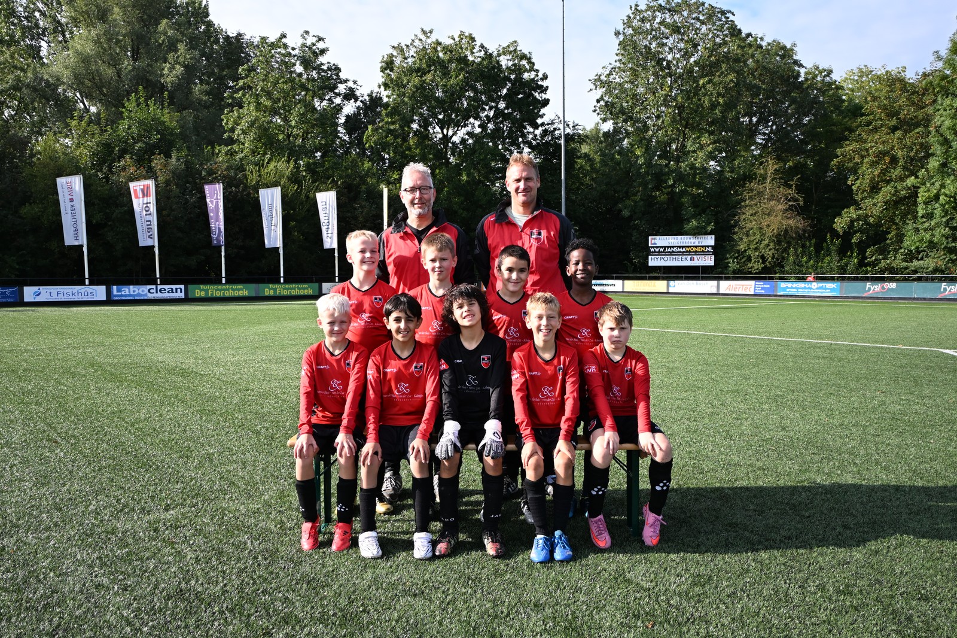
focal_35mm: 30
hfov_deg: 61.9
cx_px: 478
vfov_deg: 43.6
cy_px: 319
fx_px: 797
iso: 250
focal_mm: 20.5
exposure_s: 1/800
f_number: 4.8
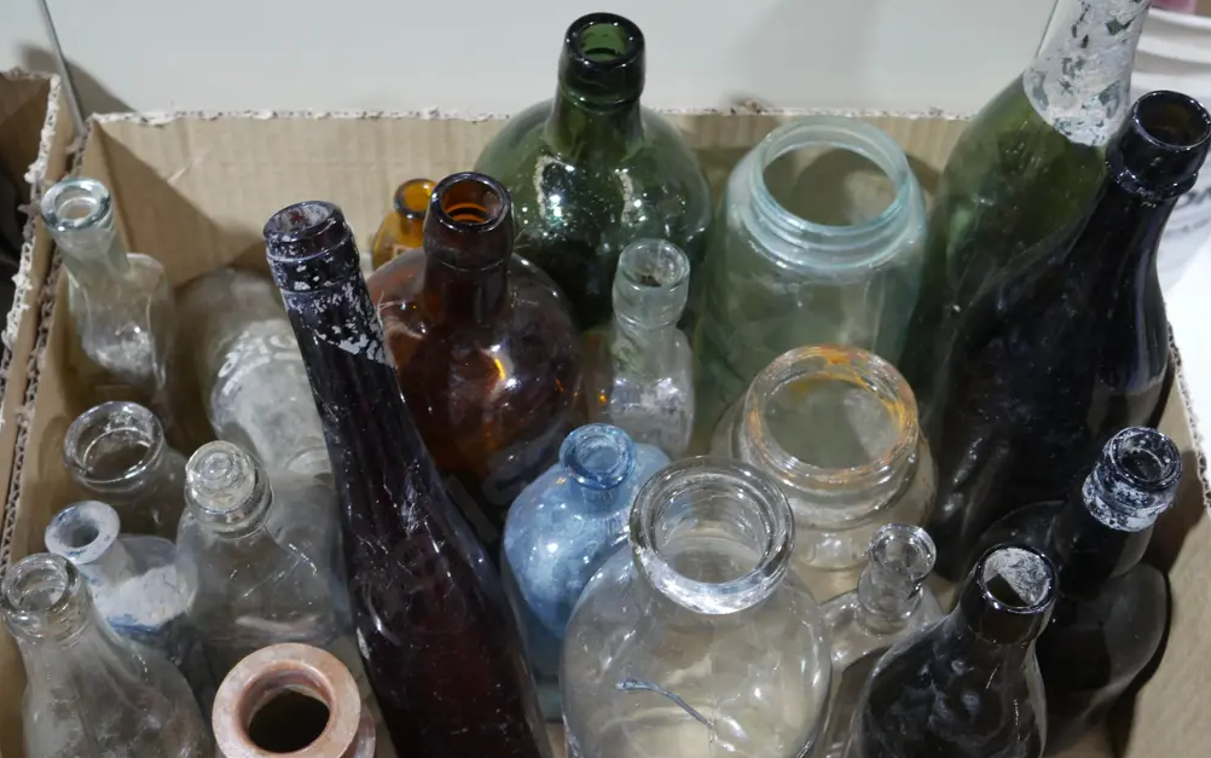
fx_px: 1717
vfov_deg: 24.9
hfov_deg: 38.9
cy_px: 416
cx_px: 612
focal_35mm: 52
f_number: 5.2
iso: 1600
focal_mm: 24
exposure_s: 1/60
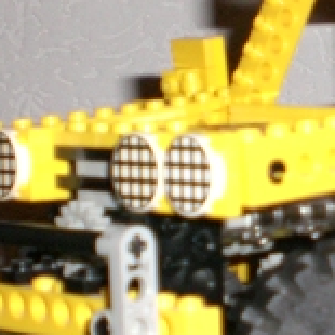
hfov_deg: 12.0
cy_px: 242
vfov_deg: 12.5
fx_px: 1522
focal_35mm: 139
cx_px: 499
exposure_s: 1/60
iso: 200
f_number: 3.1
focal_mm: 6.3
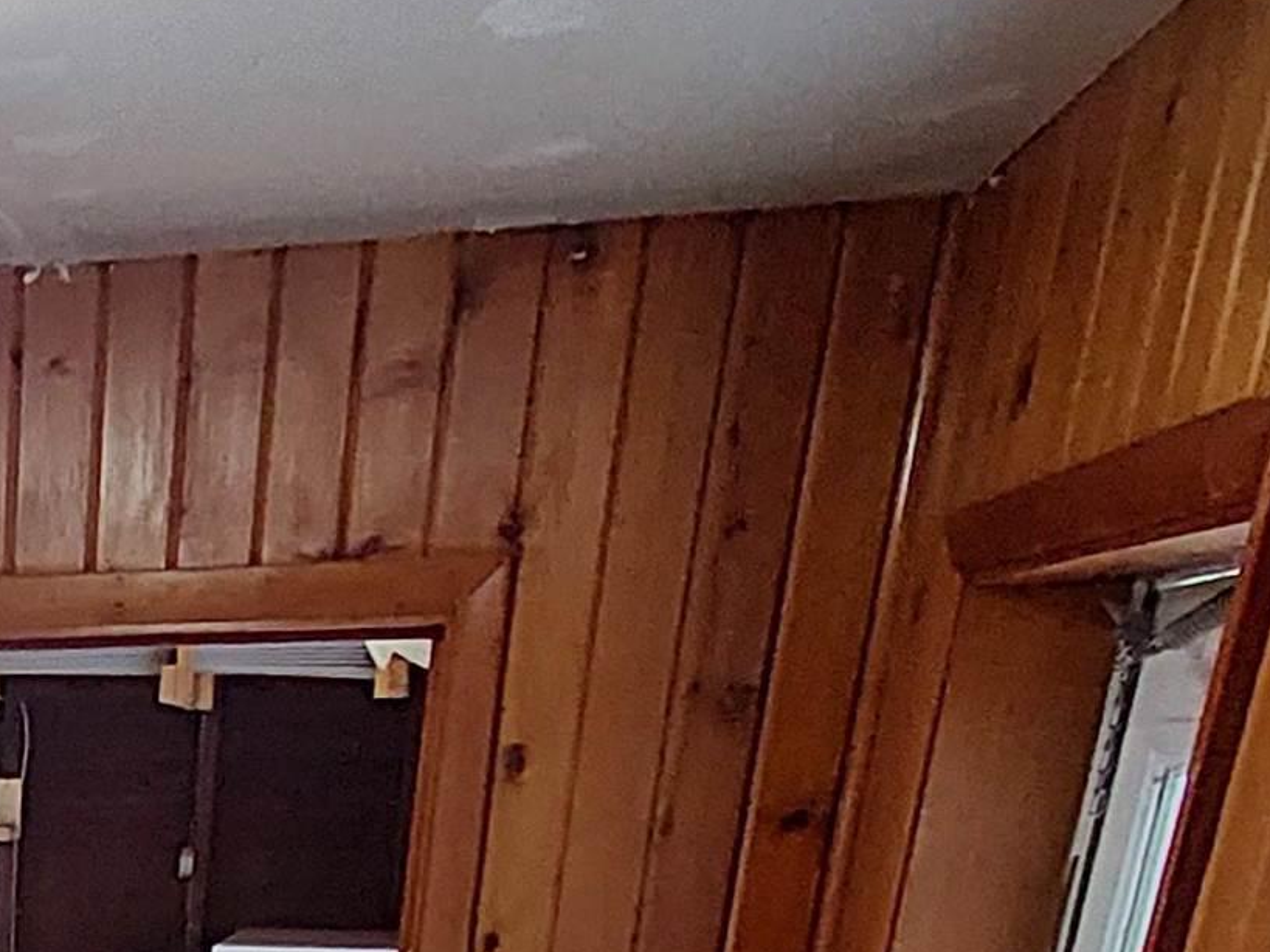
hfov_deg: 28.1
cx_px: -259
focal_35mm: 60
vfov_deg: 18.5
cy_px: 1764
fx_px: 2201
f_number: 2.2
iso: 160
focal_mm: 1.64
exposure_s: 1/60
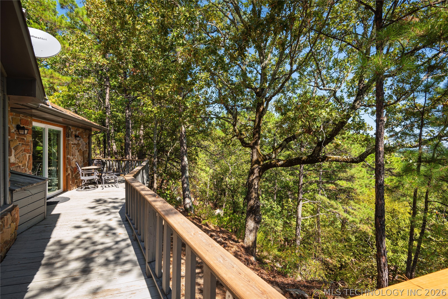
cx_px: 224
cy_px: 150
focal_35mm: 16
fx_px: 199
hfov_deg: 96.7
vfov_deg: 73.8
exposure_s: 1/125
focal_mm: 16
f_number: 7.1
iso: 100
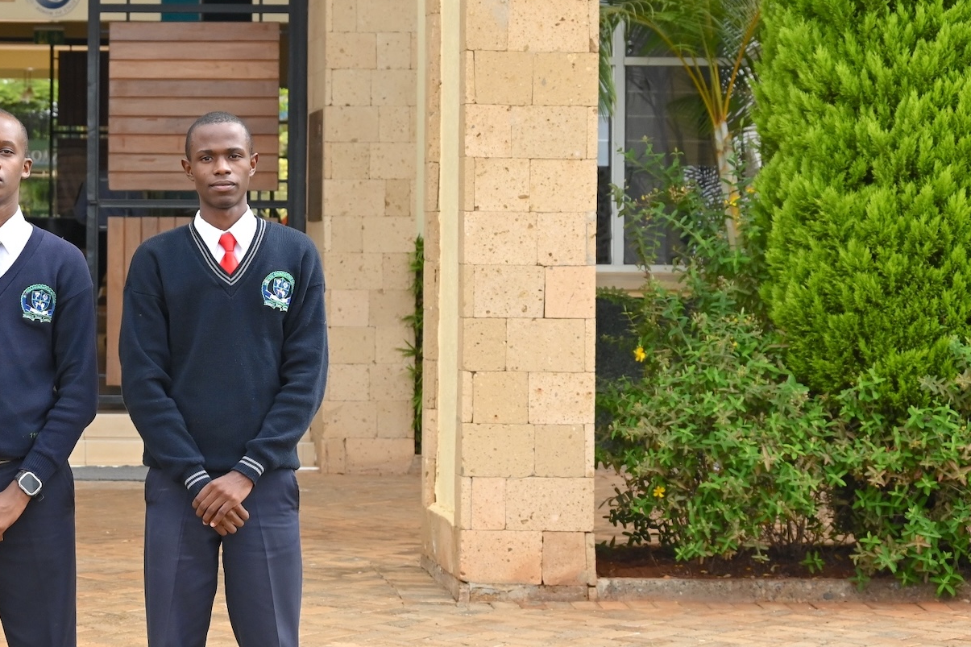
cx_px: 93
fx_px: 3209
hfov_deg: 17.0
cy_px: 252
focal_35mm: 119
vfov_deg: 11.5
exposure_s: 1/1000
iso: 1000
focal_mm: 56
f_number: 6.3
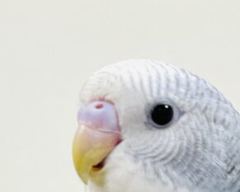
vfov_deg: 7.3
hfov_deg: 9.4
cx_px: 191
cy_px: 362
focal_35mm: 206
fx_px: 1464
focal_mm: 6
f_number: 2
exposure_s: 1/99
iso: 64
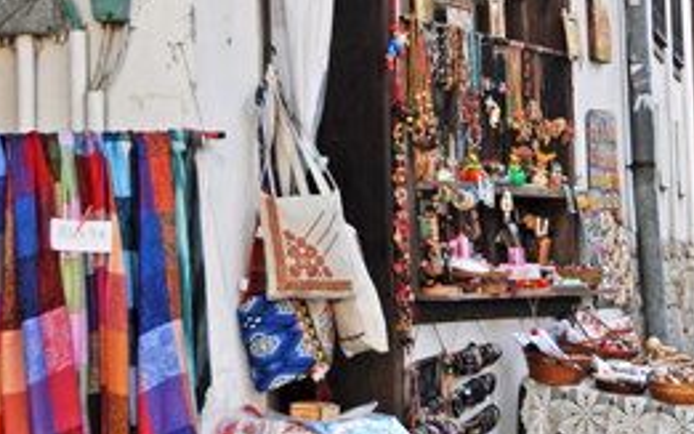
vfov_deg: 12.0
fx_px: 2064
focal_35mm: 109
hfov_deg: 19.1
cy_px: 109
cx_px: 324
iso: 200
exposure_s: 1/125
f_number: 5.6
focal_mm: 31
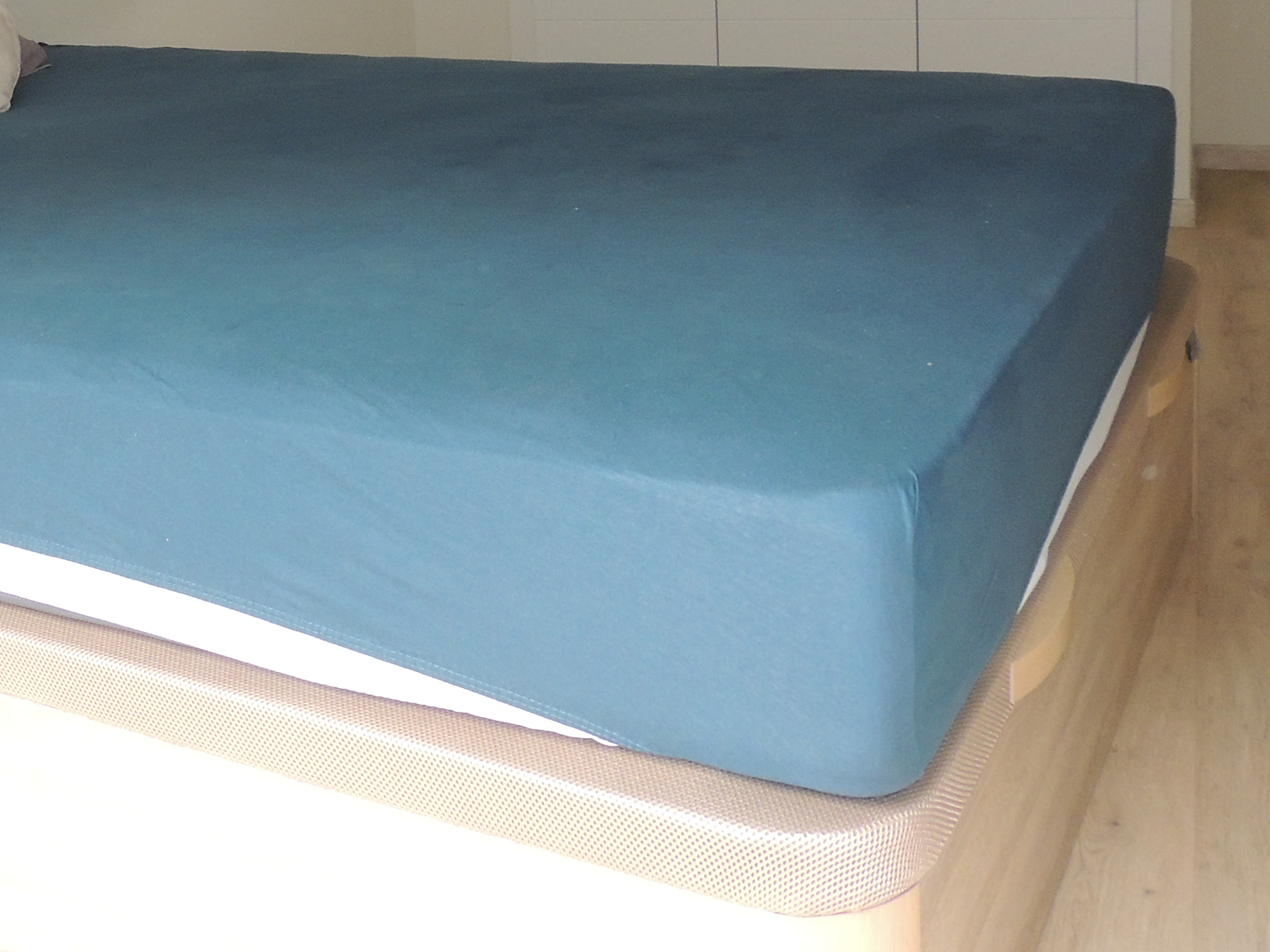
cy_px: 59
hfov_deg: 38.6
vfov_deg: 28.8
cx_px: 321
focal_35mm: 48
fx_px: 1761
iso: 400
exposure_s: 1/40
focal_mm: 4.3
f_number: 3
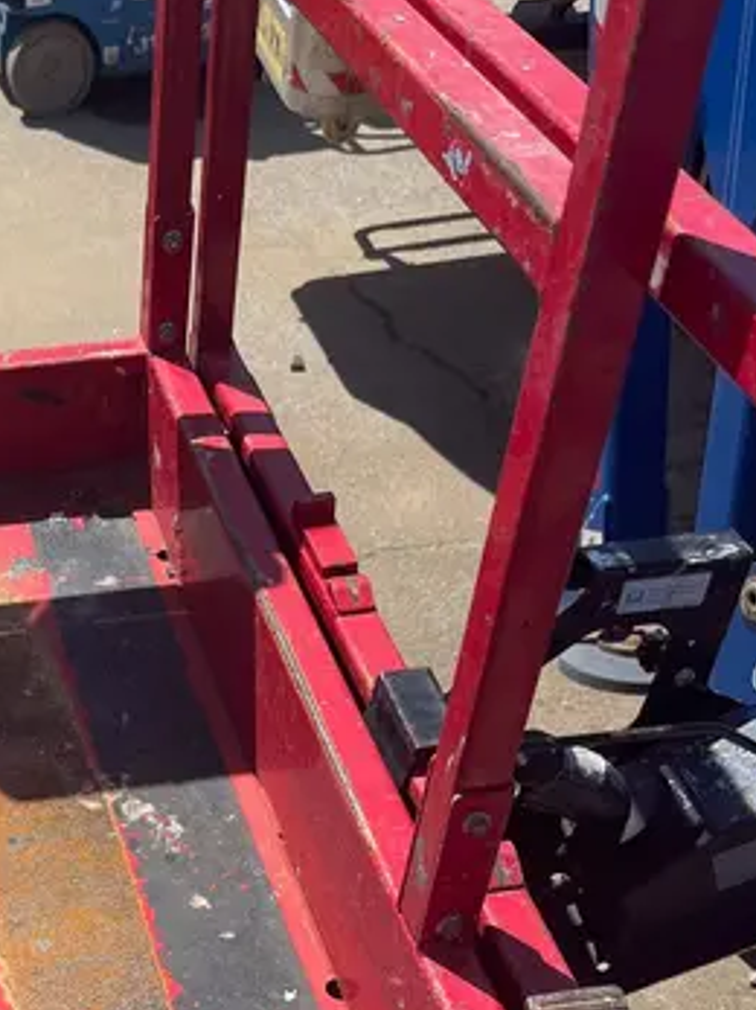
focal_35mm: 55
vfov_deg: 32.6
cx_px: -29
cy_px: 974
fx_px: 1603
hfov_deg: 25.1
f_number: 1.6
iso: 50
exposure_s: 1/2825
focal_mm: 5.1
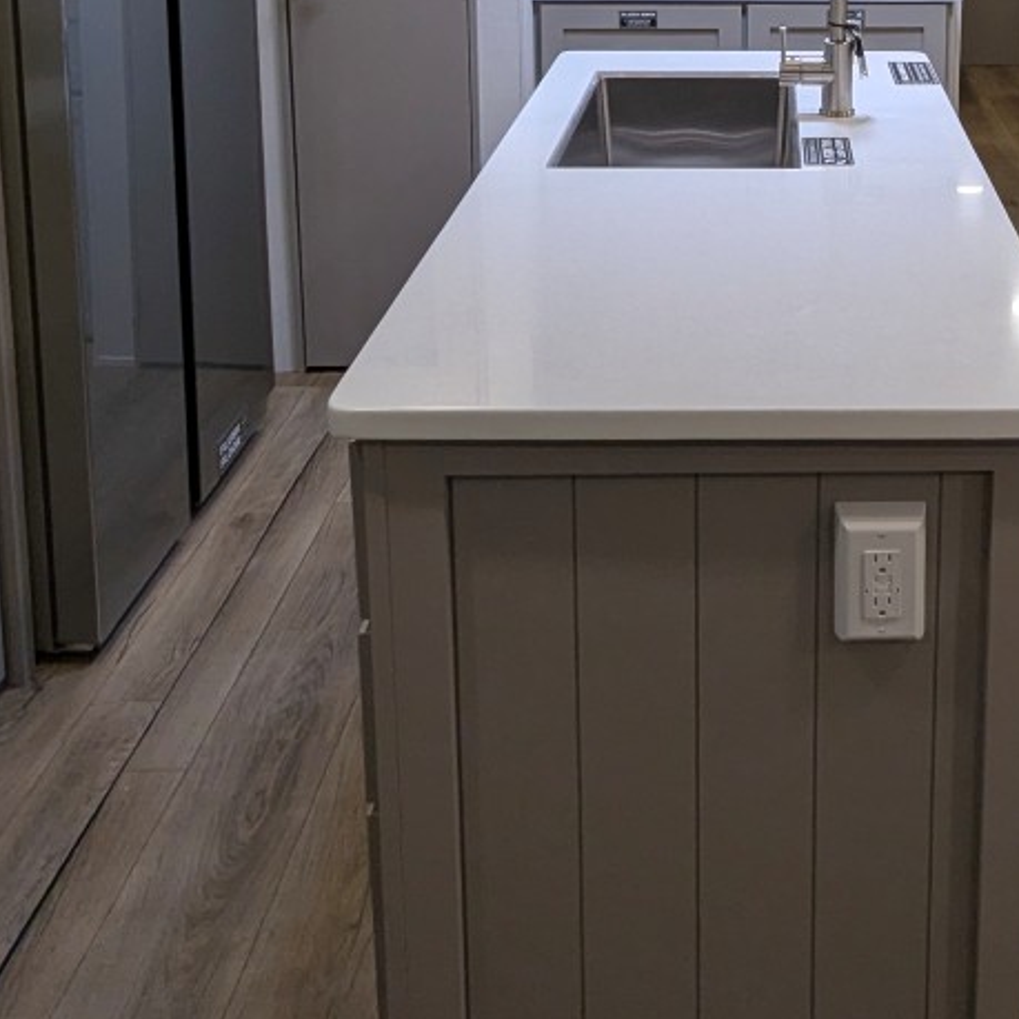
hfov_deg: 38.0
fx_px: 1432
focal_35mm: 43
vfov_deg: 35.3
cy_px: -13
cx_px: 785
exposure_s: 1/130
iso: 176
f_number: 2.2
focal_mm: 2.35
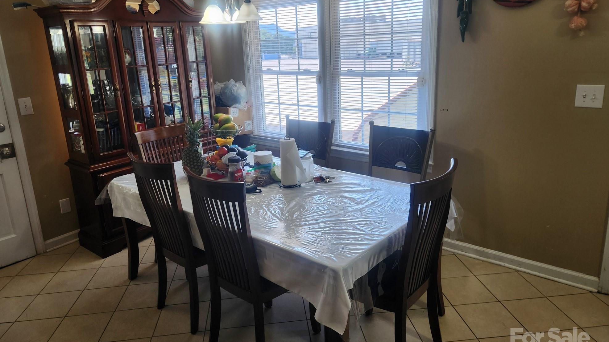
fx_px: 420
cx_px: 296
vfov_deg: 44.3
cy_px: 149
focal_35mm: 26
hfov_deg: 71.9
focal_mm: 5.4
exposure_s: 1/120
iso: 64
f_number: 1.8
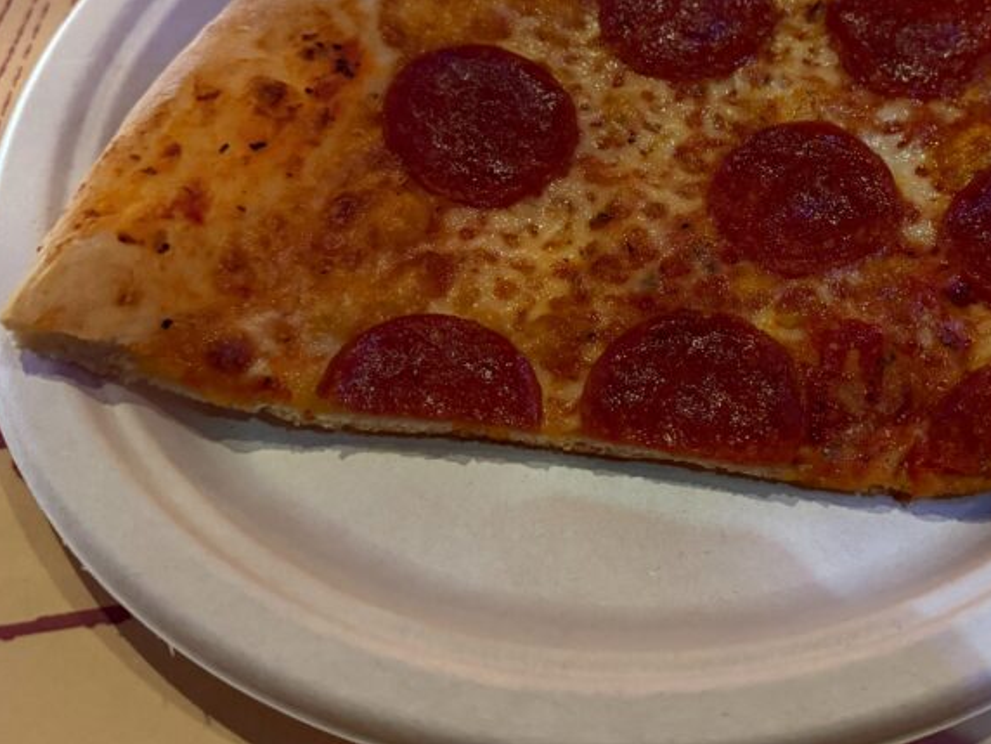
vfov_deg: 33.0
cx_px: 729
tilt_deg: -50.0
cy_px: 191
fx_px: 1231
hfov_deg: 42.6
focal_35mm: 43
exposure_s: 1/31
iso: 1000
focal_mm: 6.76
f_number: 1.78
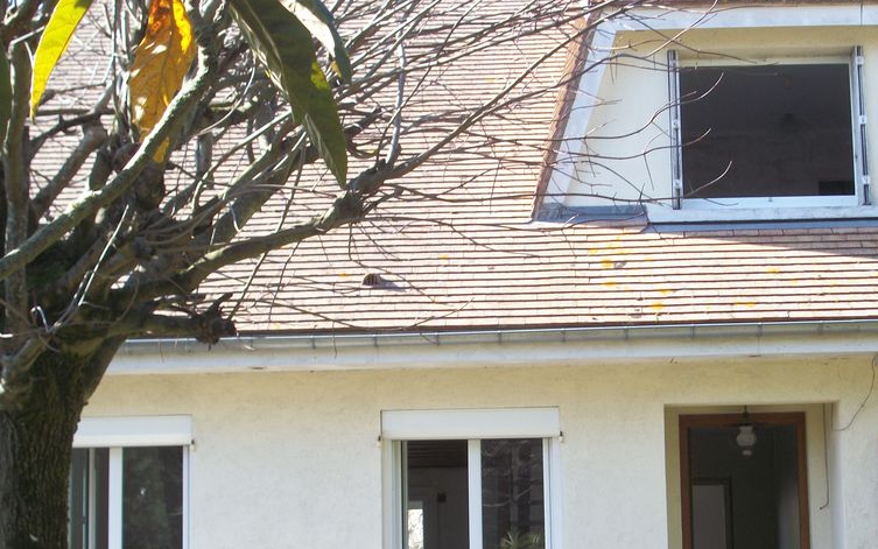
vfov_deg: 17.1
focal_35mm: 76
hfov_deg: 27.1
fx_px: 1819
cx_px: 536
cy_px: 374
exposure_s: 1/125
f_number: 4
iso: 80
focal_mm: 9.7
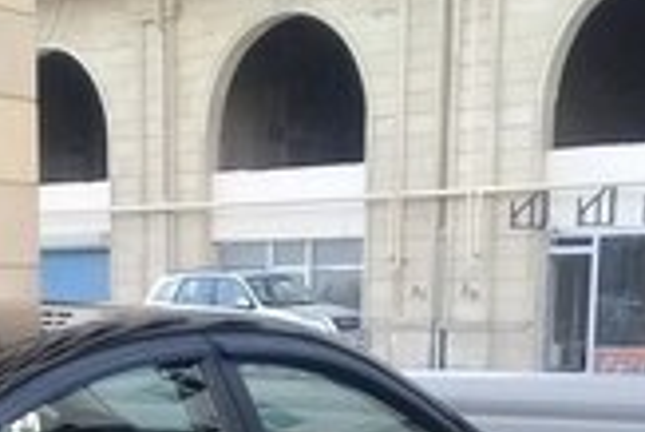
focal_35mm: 98
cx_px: 150
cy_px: 698
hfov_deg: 20.6
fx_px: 1757
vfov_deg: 13.0
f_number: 2.2
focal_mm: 3.3
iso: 50
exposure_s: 1/140
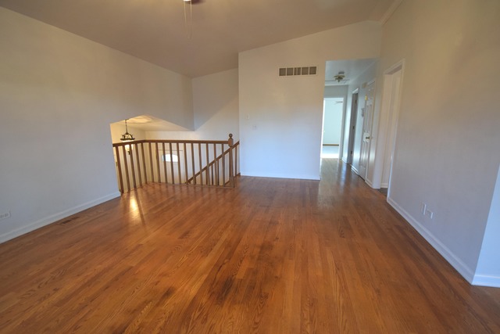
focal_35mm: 15
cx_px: 250
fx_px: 208
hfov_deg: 100.4
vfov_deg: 77.4
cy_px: 167
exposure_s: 1/60
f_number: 3.5
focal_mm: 10
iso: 900
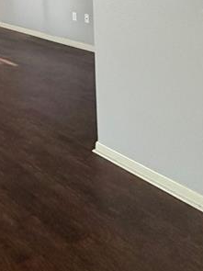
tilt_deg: +0.3
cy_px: -53
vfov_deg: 29.2
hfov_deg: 21.9
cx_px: -90
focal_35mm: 57
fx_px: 446
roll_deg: +2.0
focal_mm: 2.22
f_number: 2.2
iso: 320
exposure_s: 1/59
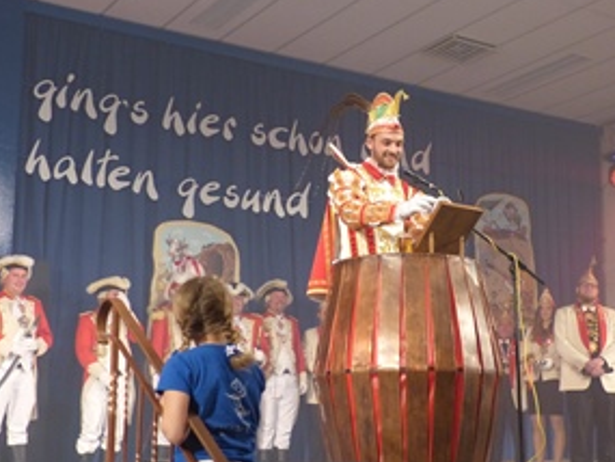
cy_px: 278
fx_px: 1049
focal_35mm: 59
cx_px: 382
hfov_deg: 32.5
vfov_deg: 24.8
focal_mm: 7.6
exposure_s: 1/60
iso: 400
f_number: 2.8
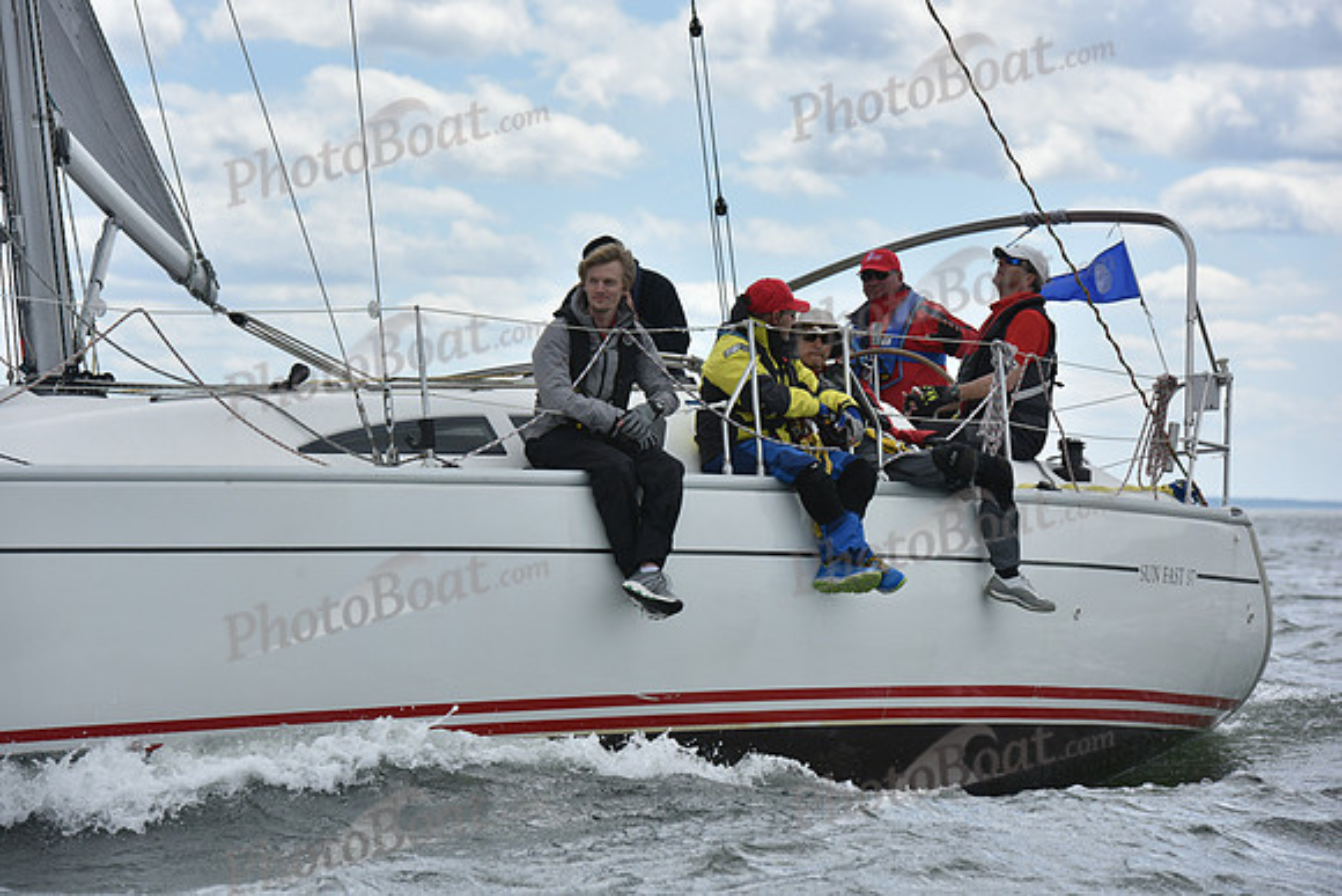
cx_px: 671
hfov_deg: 12.1
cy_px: 448
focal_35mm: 170
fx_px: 6338
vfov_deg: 8.1
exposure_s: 1/1250
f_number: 8
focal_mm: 170
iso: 320
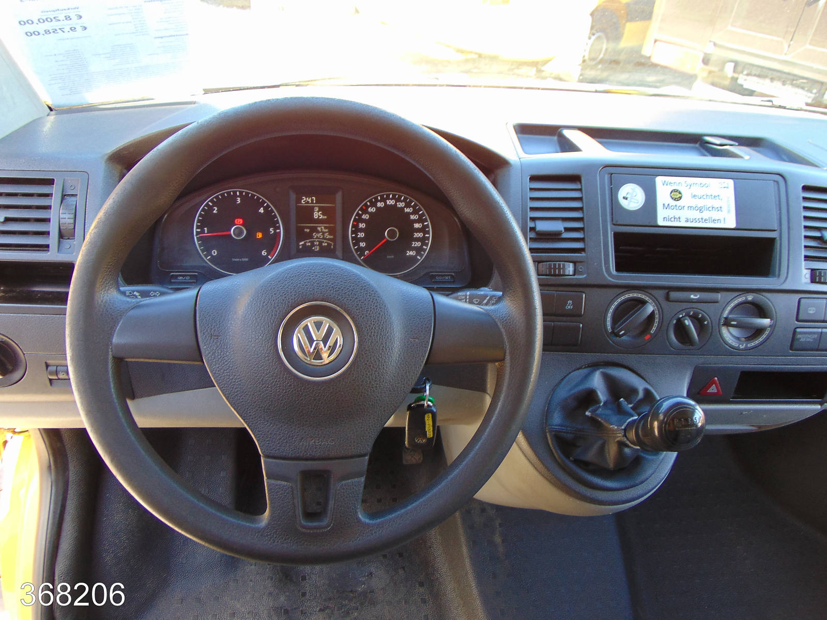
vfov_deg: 54.9
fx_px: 597
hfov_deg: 69.4
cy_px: 310
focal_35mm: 25
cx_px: 414
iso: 80
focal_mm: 4.5
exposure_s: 1/125
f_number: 3
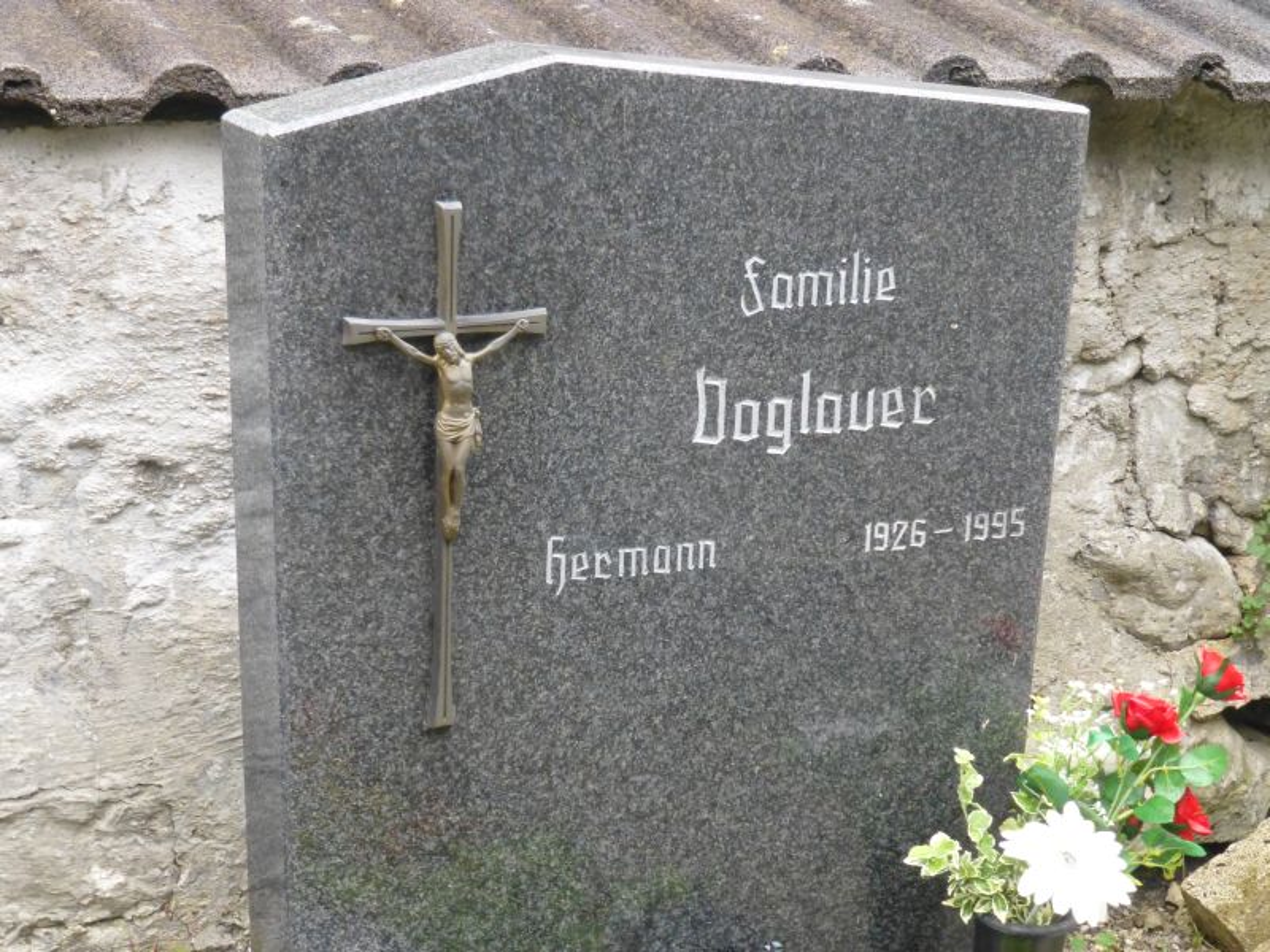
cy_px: 476
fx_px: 2752
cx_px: 635
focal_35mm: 75
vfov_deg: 19.6
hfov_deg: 26.0
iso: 800
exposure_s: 1/250
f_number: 5
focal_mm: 13.3
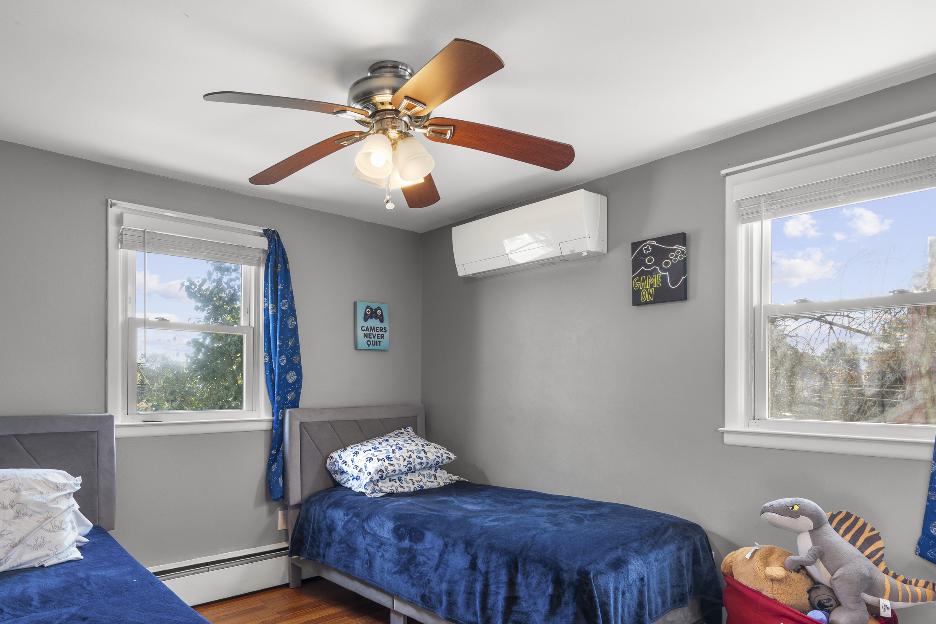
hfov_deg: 78.3
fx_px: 572
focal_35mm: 22
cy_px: 389
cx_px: 416
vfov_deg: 56.6
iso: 200
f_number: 9
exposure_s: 2.5
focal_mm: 16
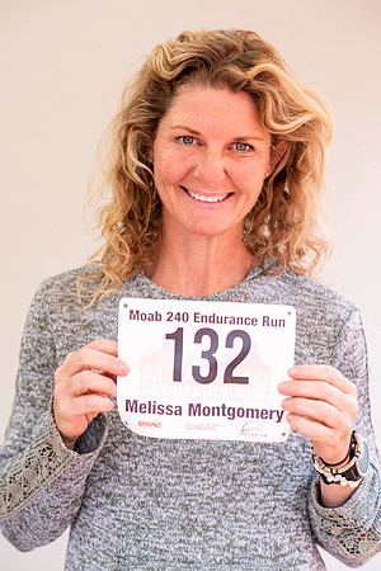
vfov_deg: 23.9
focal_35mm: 85
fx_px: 1349
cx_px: 190
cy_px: 286
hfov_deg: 16.1
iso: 200
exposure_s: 1/200
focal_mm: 85
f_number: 3.2
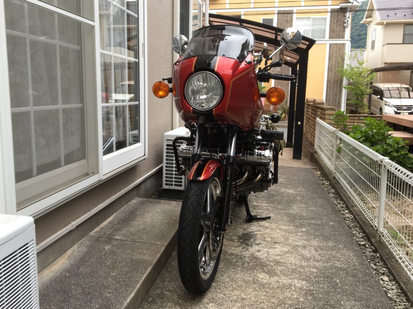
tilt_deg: -8.5
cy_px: 149
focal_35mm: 31
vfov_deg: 45.4
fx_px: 370
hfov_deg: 58.3
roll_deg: -0.8
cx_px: 194
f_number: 2.2
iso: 25
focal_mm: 4.15
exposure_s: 1/60
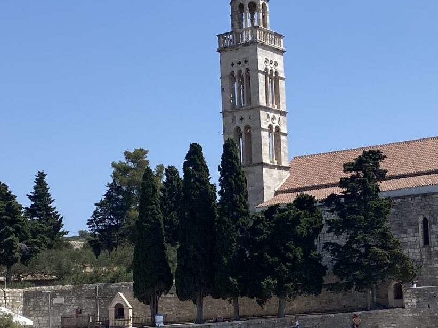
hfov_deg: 24.1
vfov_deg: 18.0
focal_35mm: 81
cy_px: 267
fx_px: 1025
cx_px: 261
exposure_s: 1/3846
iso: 32
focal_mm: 4.25
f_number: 1.8
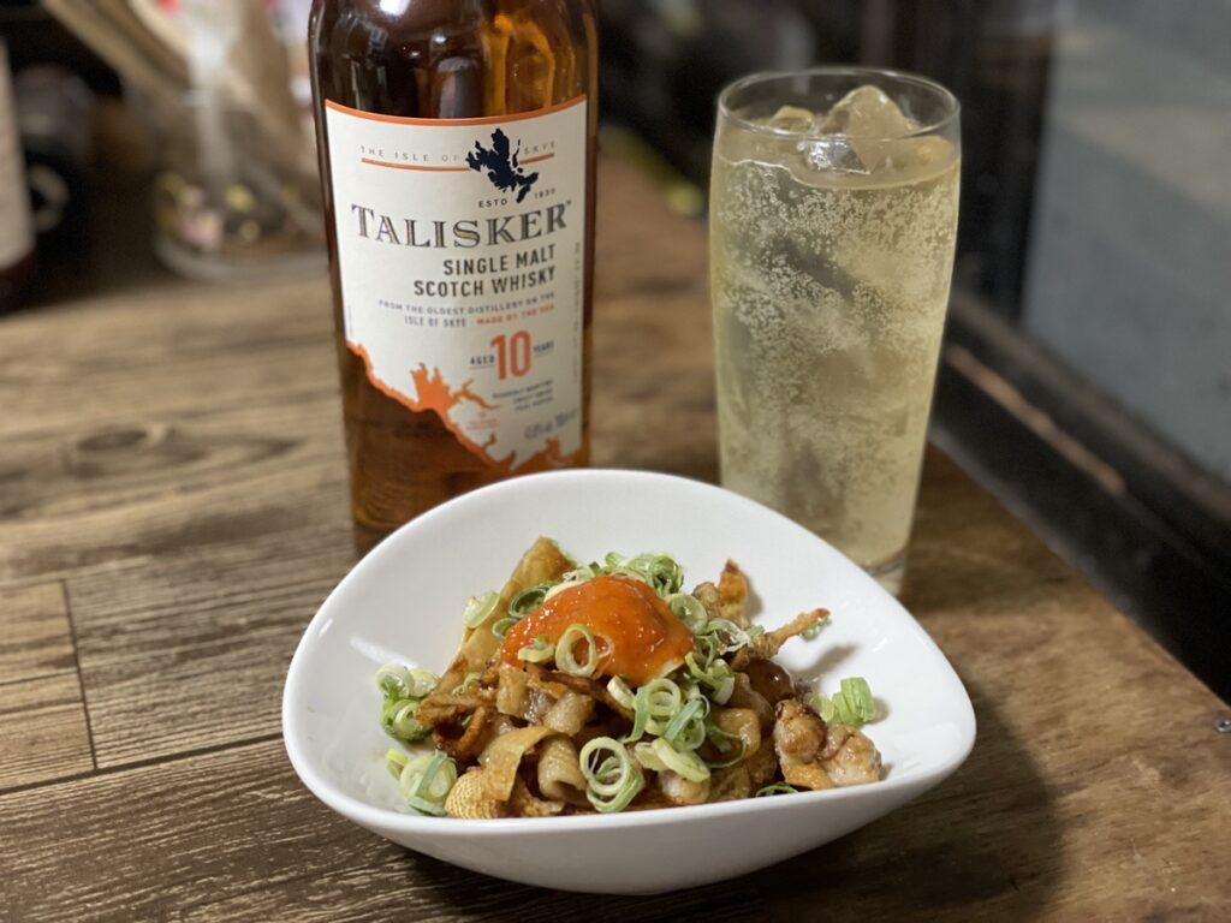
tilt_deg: -28.4
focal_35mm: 52
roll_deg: +0.1
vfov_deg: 28.0
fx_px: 1849
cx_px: 616
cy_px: 462
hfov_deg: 36.8
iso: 400
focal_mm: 6
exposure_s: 1/40
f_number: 2
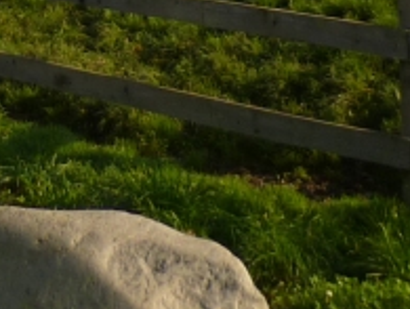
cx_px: -103
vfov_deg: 7.7
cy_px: -589
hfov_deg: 11.2
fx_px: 2041
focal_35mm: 172
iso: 80
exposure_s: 1/1000
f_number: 2.8
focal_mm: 5
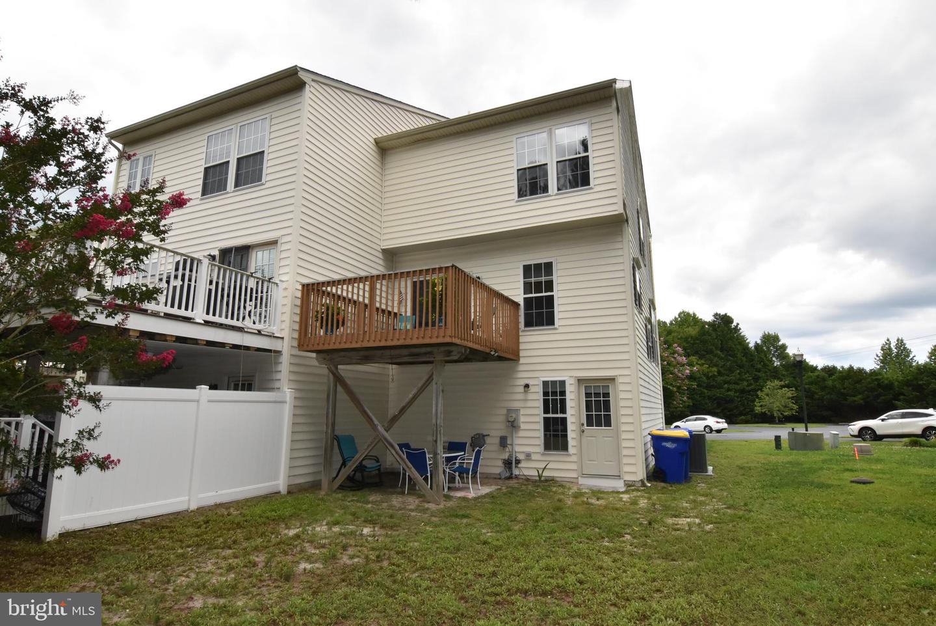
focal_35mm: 18
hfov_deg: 90.0
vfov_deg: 67.5
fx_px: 468
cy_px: 313
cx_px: 468
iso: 800
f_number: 22
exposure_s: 1/200
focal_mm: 12
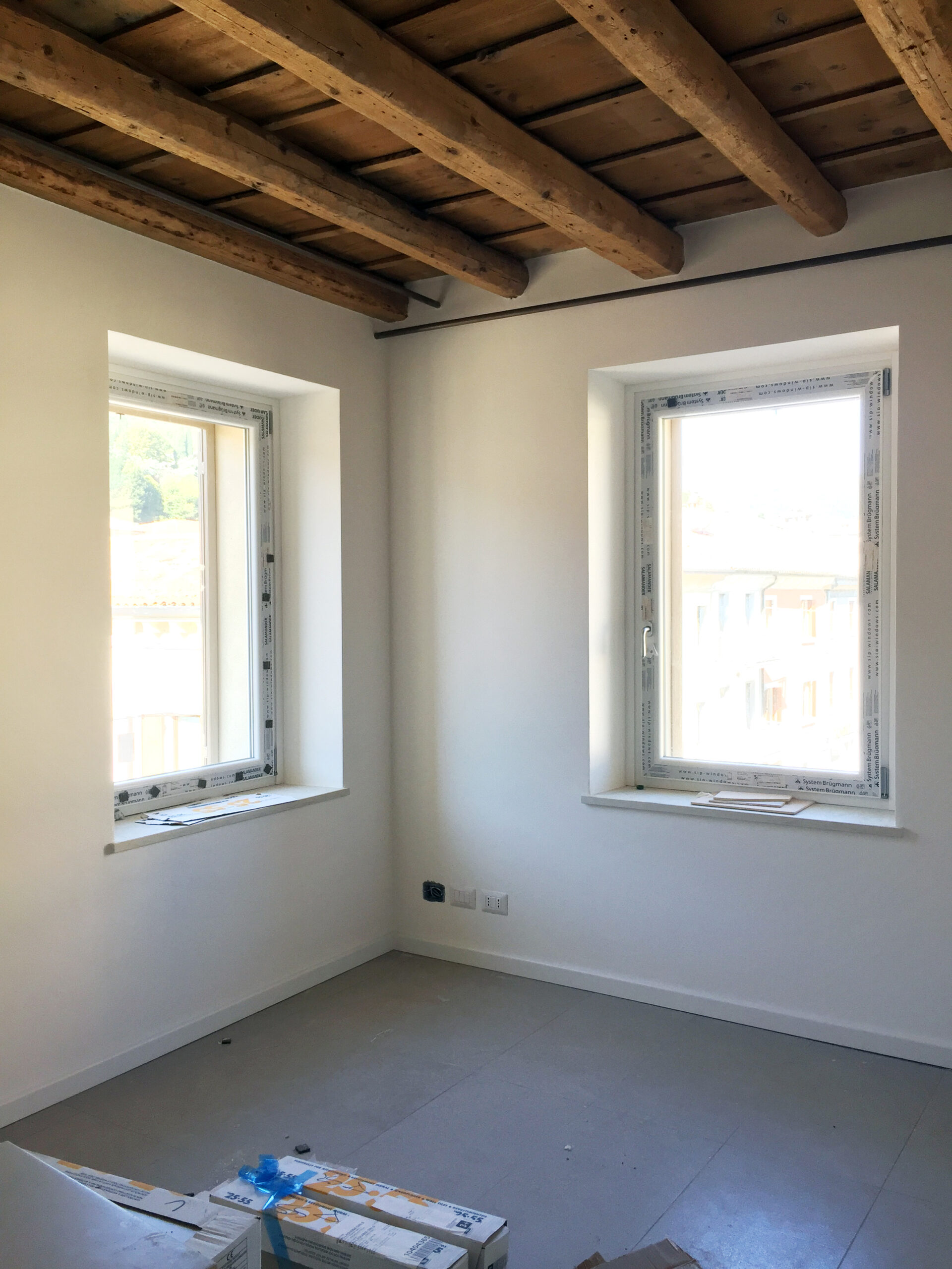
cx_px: 476
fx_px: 1063
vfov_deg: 61.7
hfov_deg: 48.2
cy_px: 634
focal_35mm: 29
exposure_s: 1/100
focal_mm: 4.15
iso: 50
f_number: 2.2
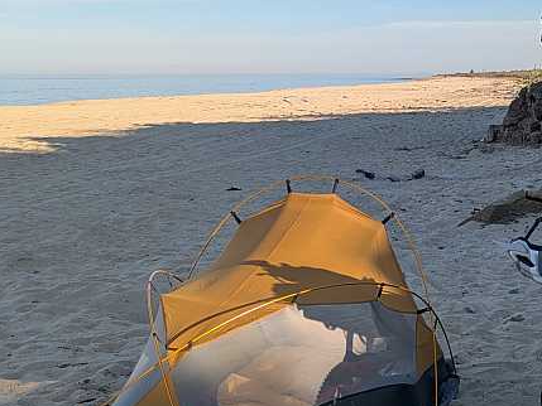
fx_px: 1096
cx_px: 412
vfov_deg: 21.0
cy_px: 183
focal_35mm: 70
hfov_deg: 27.4
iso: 39
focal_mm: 5.43
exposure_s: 1/1205
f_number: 1.89
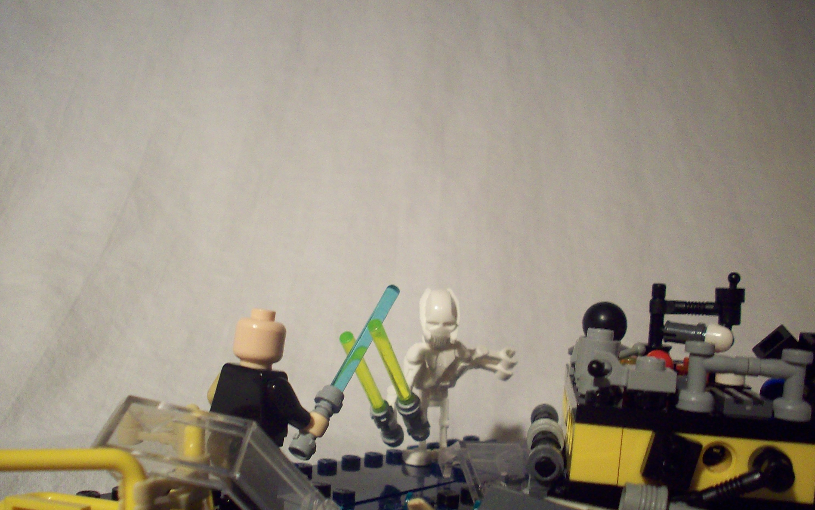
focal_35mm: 40
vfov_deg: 31.9
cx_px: 405
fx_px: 889
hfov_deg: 49.3
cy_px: 300
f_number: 2.8
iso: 160
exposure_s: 1/13.1
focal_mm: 6.2
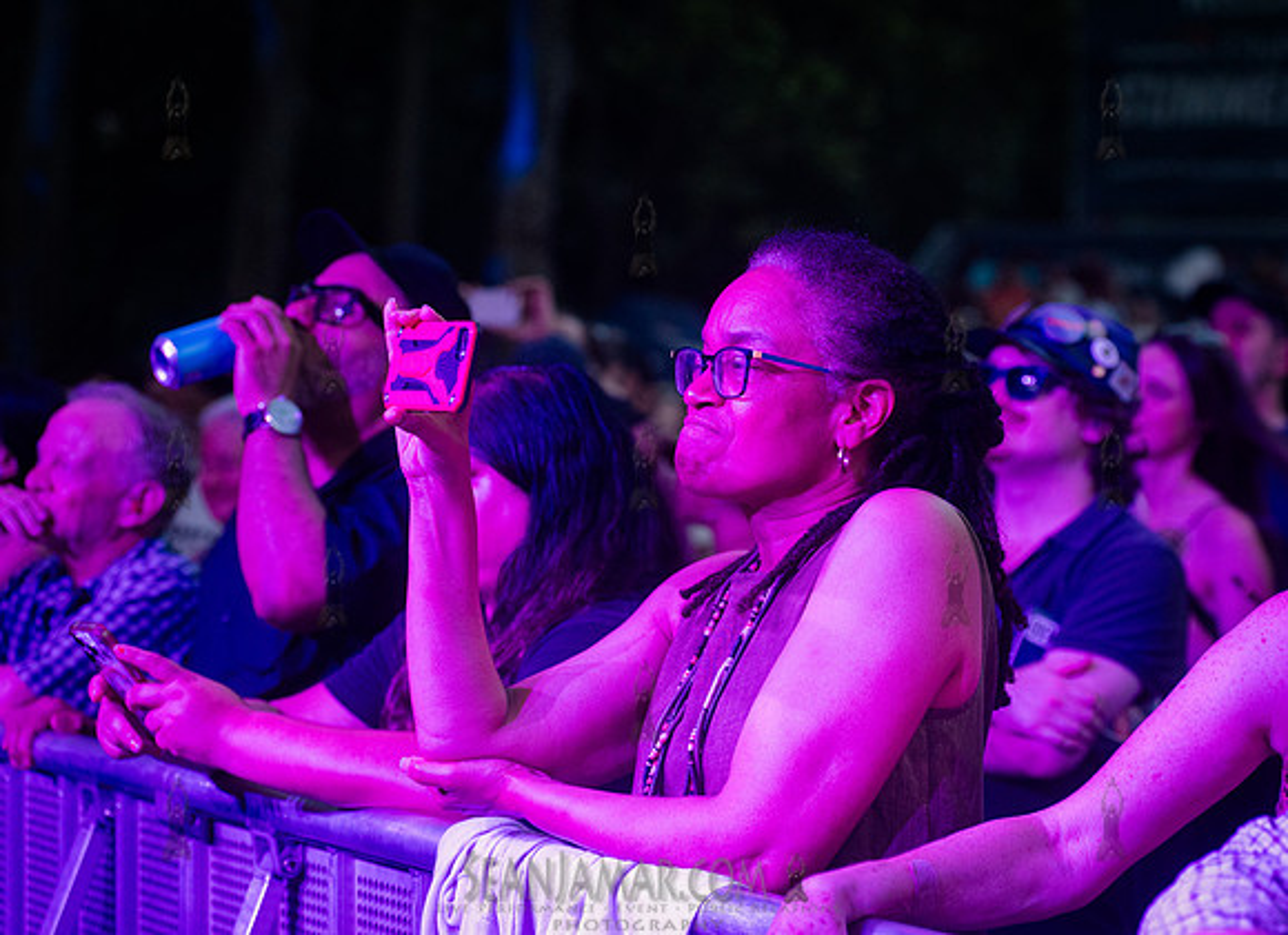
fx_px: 3233
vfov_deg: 16.5
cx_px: 727
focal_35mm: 88
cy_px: 450
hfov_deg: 22.5
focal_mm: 80
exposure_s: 1/500
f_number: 4
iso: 4000
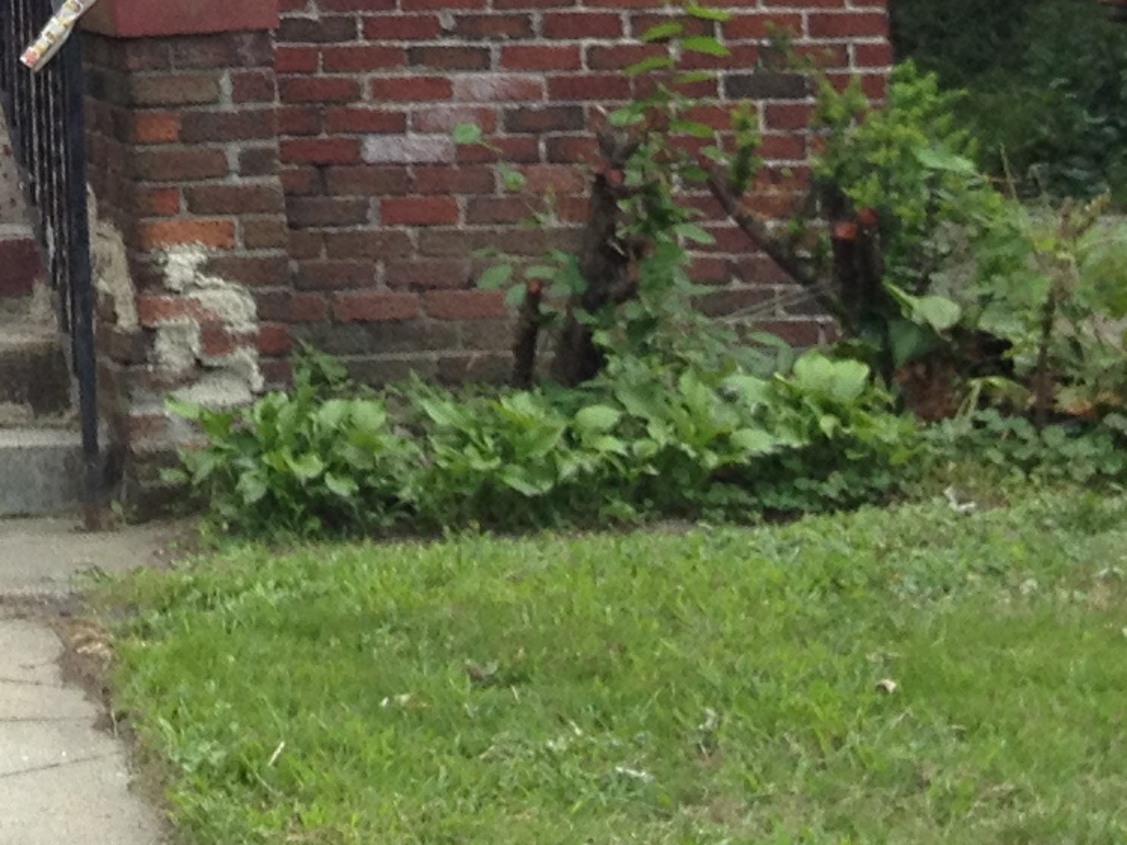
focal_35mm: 153
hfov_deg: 12.3
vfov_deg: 9.1
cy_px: -812
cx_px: -551
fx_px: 4980
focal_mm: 4.28
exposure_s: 1/456
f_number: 2.4
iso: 50
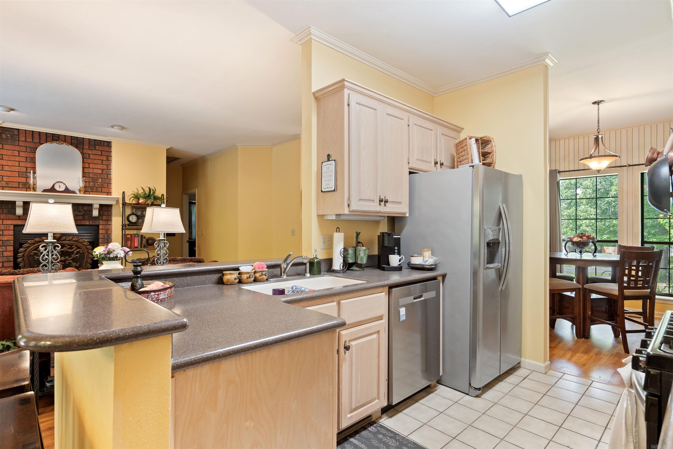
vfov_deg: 67.4
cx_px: 336
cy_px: 224
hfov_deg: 90.0
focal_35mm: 18
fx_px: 336
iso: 1600
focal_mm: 18
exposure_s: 1/15
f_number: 5.6
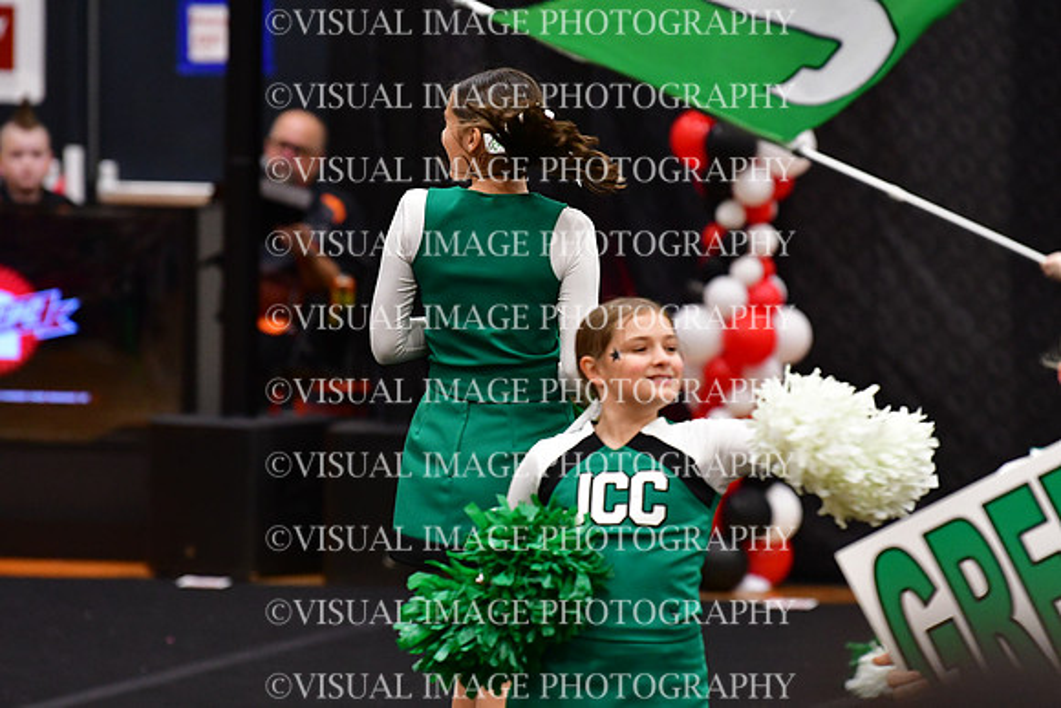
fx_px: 8843
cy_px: 354
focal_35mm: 300
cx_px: 530
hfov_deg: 6.9
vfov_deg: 4.6
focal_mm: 200
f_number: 3.5
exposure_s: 1/500
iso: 4000
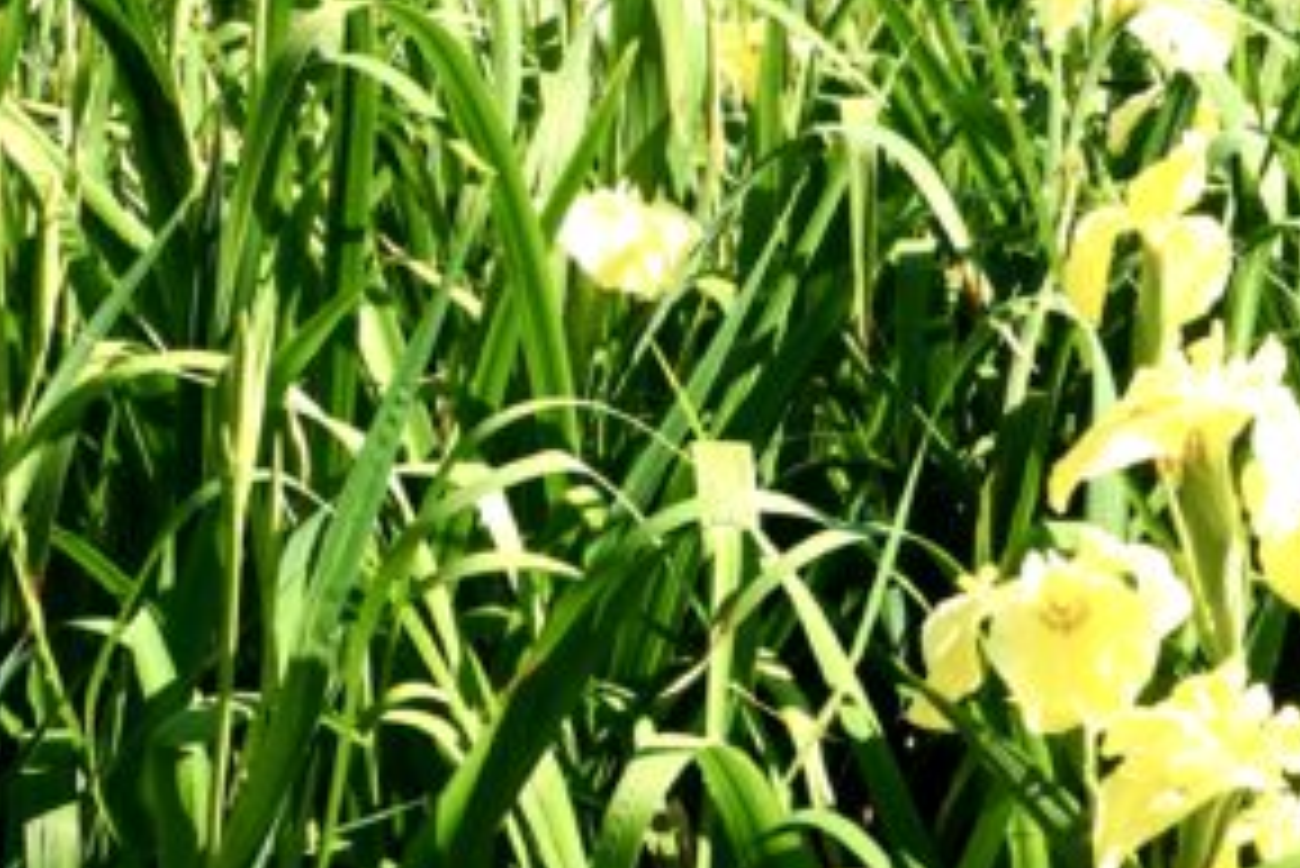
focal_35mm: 146
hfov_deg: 13.2
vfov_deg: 9.2
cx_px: 2047
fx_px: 5275
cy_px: -358
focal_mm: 22
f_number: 8
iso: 100
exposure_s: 1/125
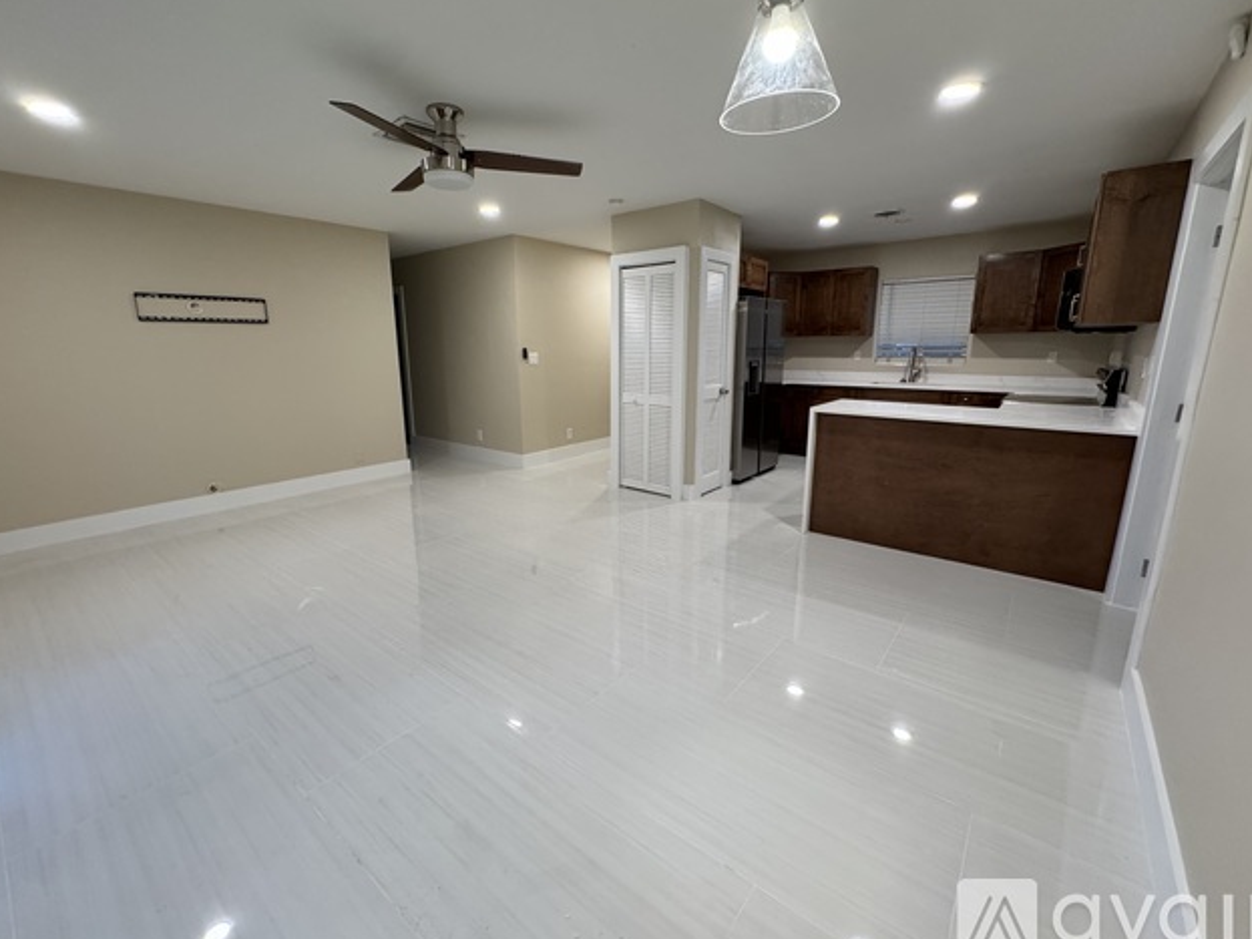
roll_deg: -0.1
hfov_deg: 98.2
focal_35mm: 15
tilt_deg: -11.9
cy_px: 456
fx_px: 542
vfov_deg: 81.7
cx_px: 612
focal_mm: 2.22
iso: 320
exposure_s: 1/120
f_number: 2.2
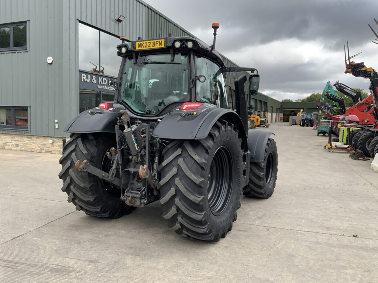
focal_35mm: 29
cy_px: 142
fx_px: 317
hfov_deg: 61.7
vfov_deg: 48.2
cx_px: 189
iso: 16
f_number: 1.8
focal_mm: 3
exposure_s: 1/529
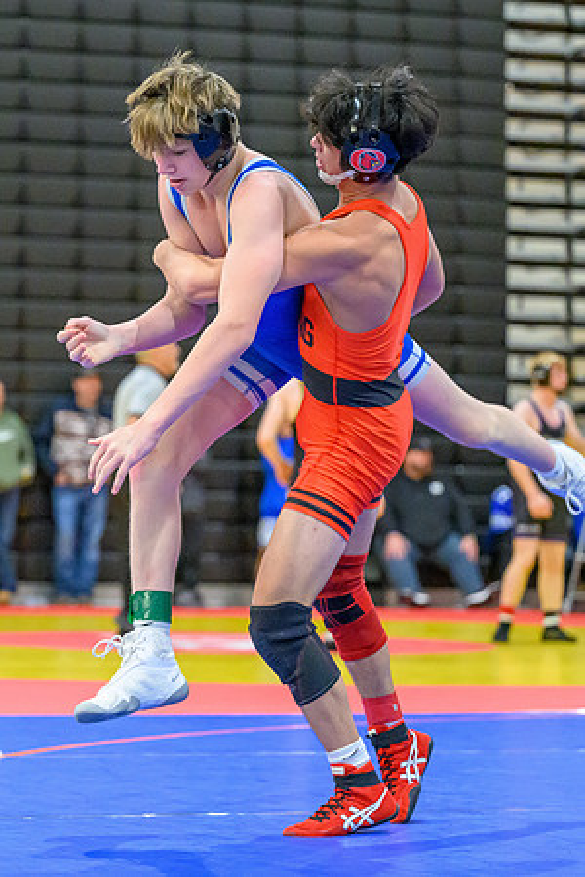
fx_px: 3369
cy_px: 450
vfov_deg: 14.8
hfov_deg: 9.9
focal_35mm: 138
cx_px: 205
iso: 12800
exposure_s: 1/800
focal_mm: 86
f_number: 2.8
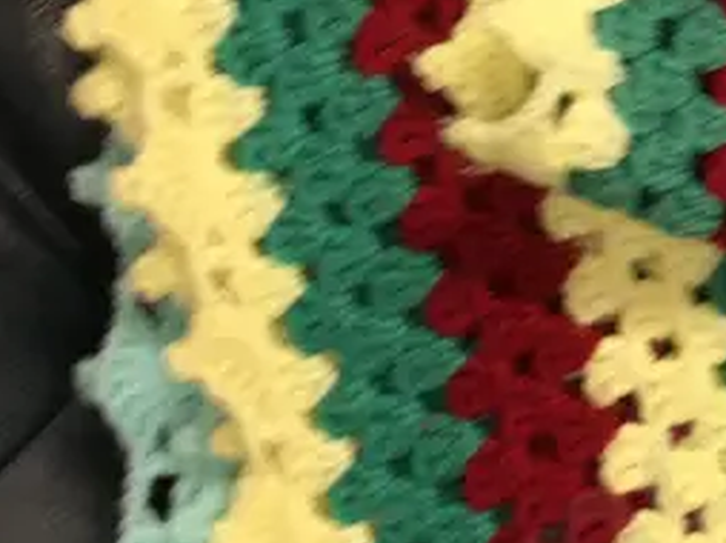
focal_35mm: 117
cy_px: 63
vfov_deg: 12.6
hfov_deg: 15.0
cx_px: 1243
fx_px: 2452
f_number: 2.2
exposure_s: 1/17
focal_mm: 4.15
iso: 32
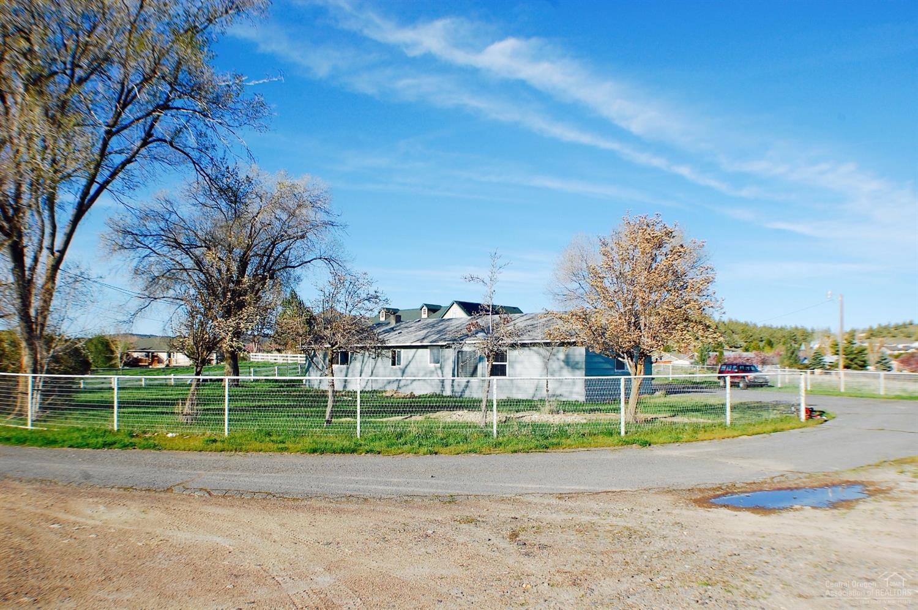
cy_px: 305
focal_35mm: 34
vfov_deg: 38.3
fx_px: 879
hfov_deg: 55.2
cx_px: 459
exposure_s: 1/250
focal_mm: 23
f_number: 10
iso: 200
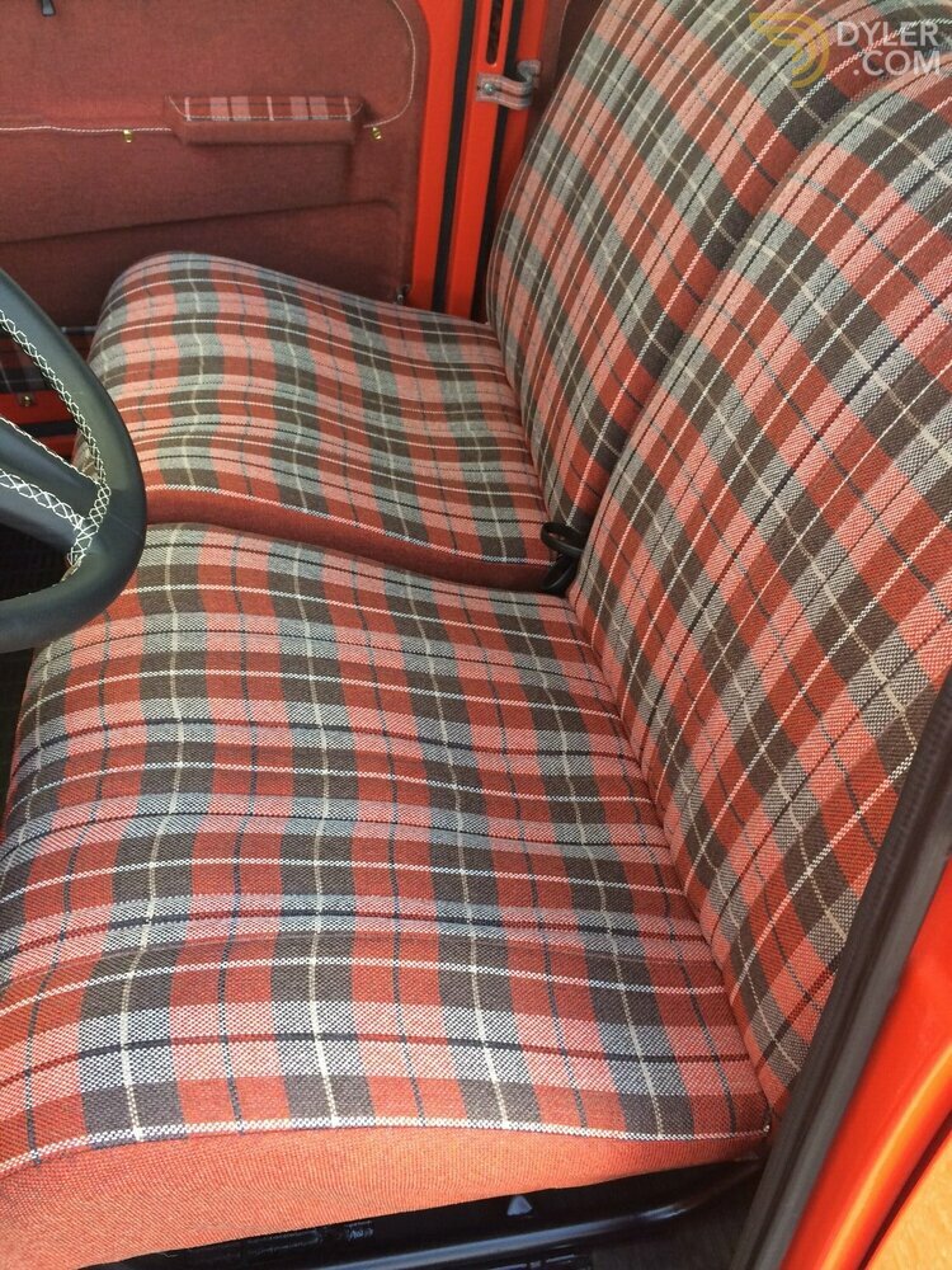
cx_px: 476
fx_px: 1063
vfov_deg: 61.7
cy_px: 635
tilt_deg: -42.4
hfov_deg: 48.2
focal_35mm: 29
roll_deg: -4.1
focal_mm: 4.15
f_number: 2.2
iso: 32
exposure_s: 1/33
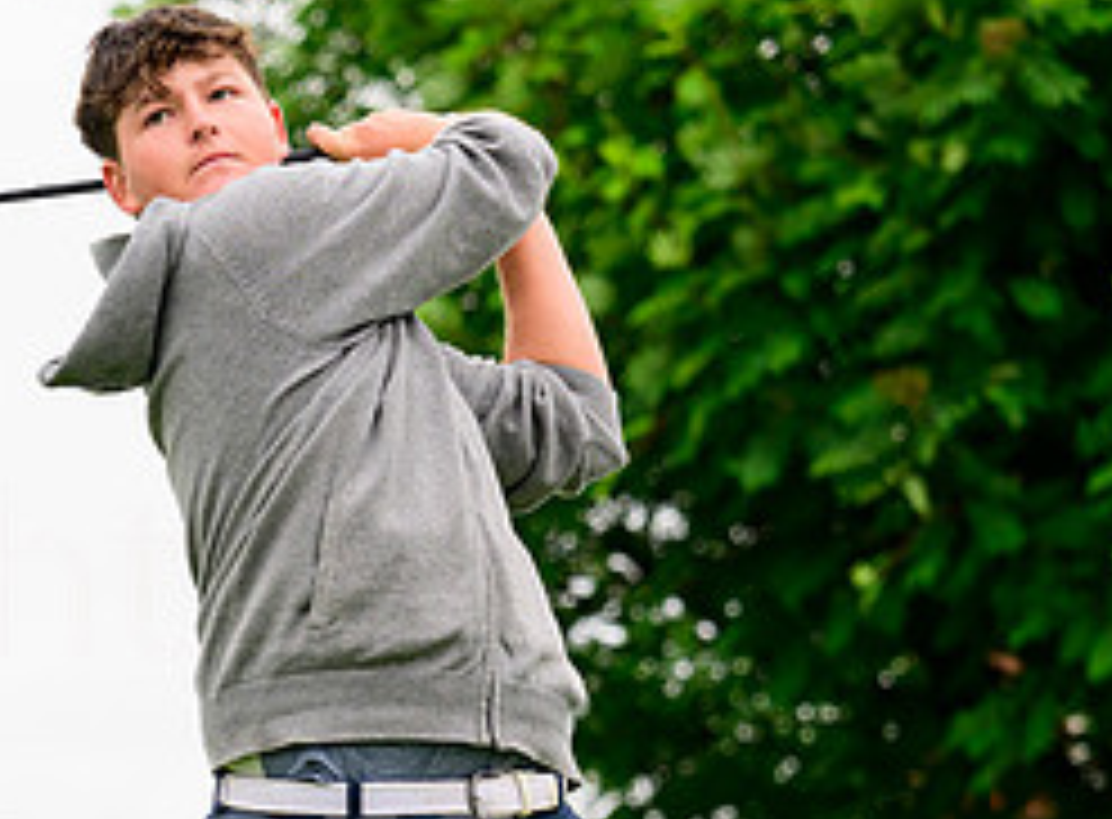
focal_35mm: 515
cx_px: -190
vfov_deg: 2.9
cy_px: 909
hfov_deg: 3.9
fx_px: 16440
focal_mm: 195
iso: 800
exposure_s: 1/1250
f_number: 5.6
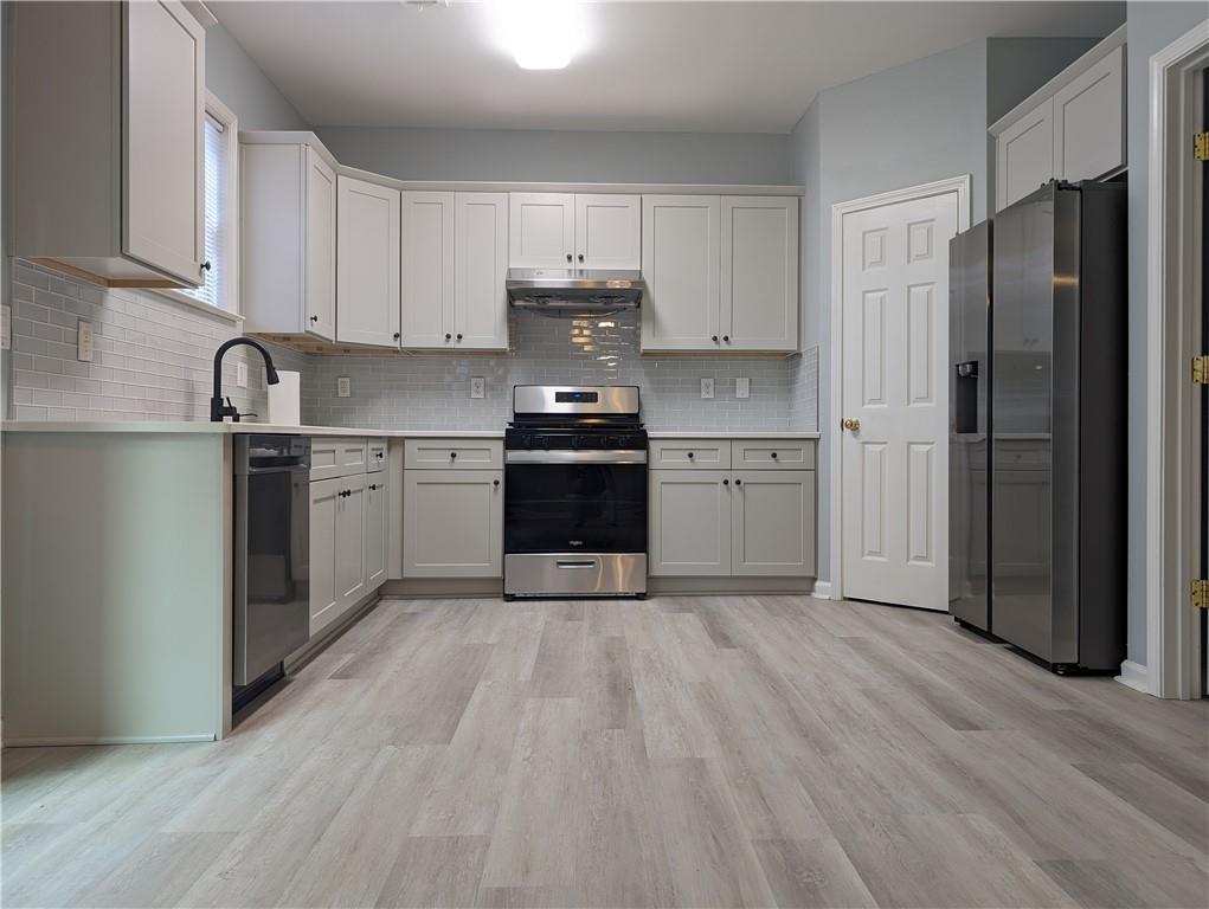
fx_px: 839
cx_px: 604
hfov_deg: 71.5
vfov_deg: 56.9
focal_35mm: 24
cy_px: 454
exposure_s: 1/24
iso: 48
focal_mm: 6.9
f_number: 1.68
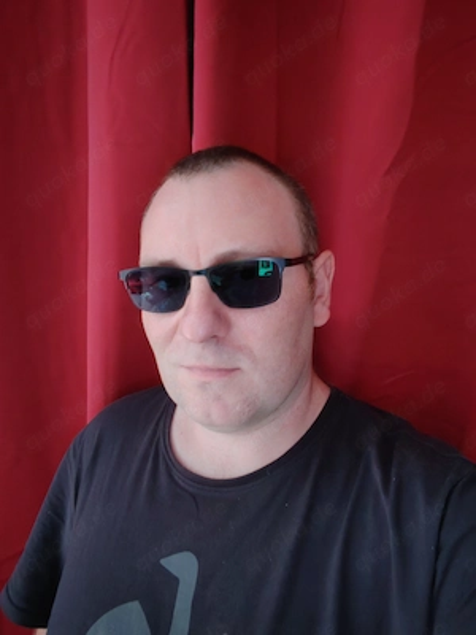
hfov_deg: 53.1
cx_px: 238
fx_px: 477
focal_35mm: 26
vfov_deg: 67.3
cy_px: 318
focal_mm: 2.66
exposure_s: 1/17
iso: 1250
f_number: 2.4
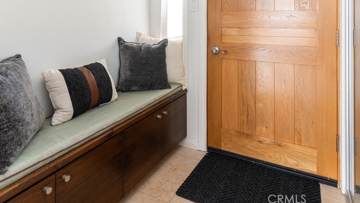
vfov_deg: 45.5
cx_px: 178
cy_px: 44
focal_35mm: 24
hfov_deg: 76.3
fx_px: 229
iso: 100
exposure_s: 2.5
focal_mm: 17
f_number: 7.1
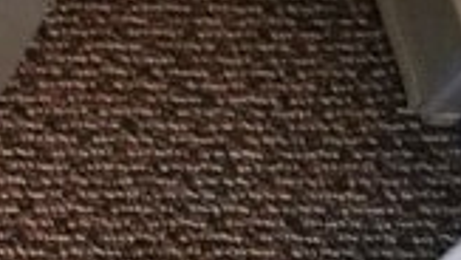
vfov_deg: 5.4
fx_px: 2643
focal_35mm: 216
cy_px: -370
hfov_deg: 8.3
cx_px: -953
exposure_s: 1/60
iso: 12800
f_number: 2.8
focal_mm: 28
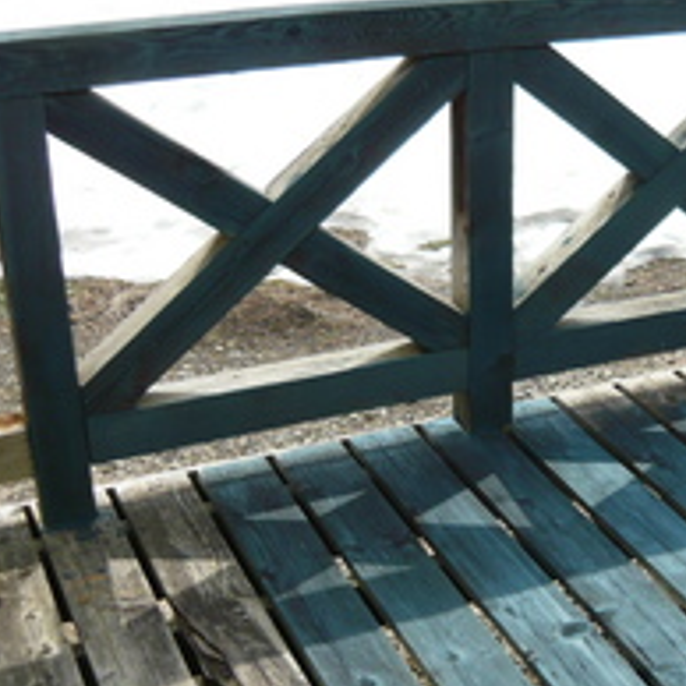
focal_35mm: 63
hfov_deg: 26.3
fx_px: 1413
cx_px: 629
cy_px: 430
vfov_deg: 27.2
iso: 100
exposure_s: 1/1000
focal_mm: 5.5
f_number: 2.8
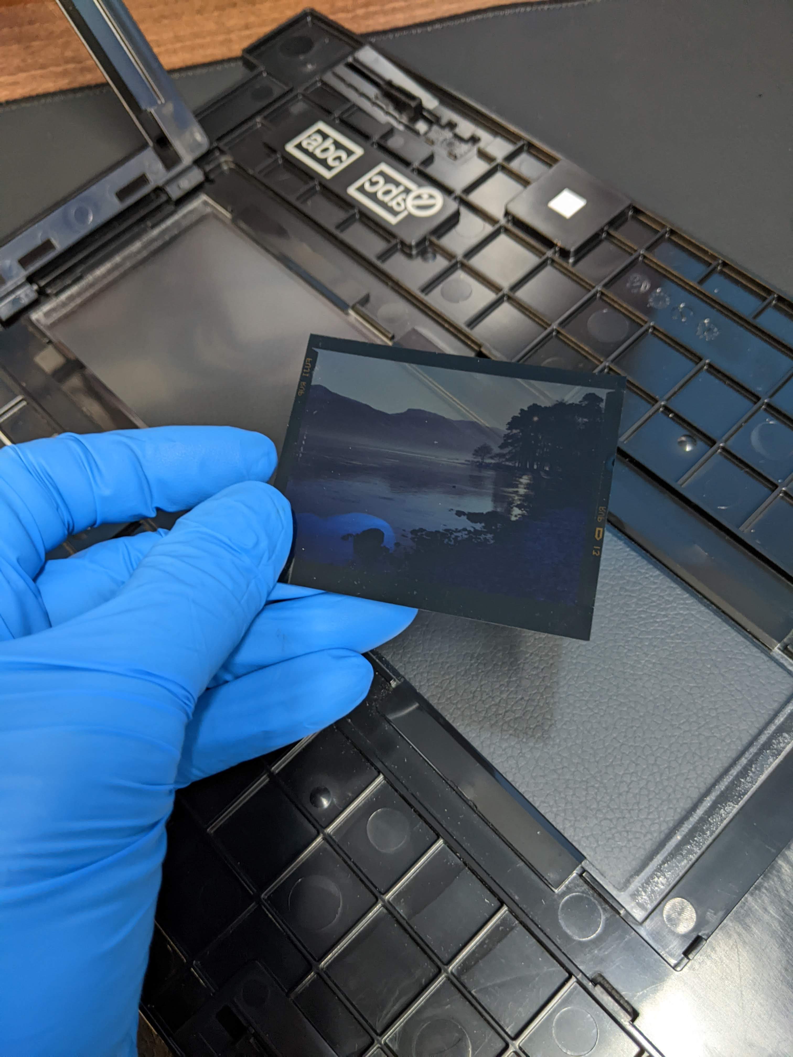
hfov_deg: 51.4
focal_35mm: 27
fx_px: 825
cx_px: 396
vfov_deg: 65.3
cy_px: 528
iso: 247
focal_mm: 4.44
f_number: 1.8
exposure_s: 1/25
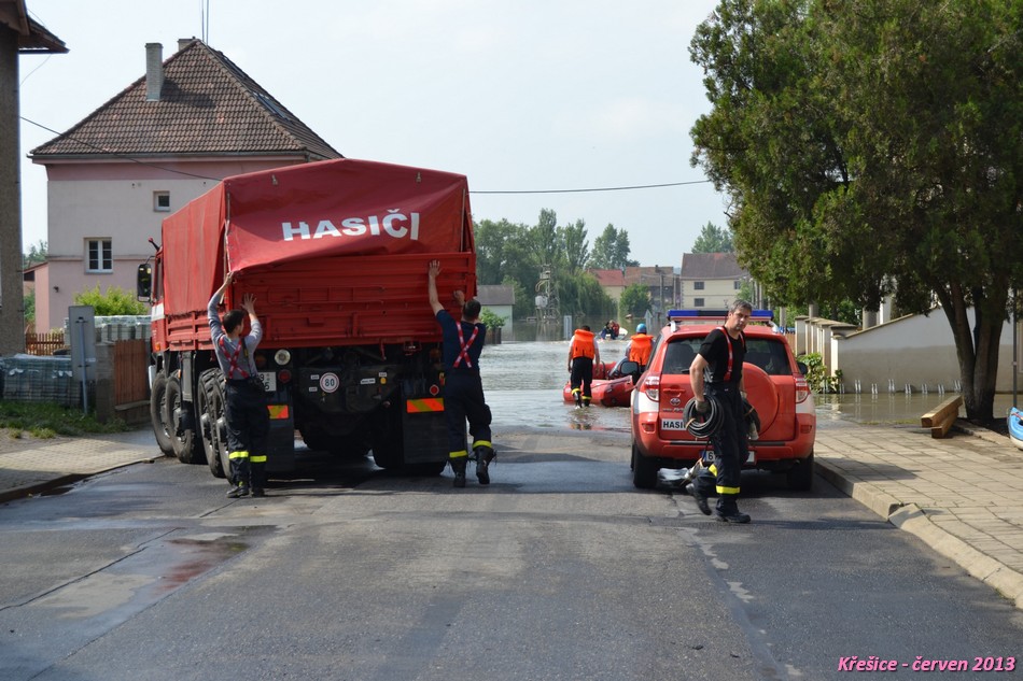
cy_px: 340
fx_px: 1960
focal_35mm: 69
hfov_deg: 29.2
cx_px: 512
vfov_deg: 19.7
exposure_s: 1/200
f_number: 7.1
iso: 100
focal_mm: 46
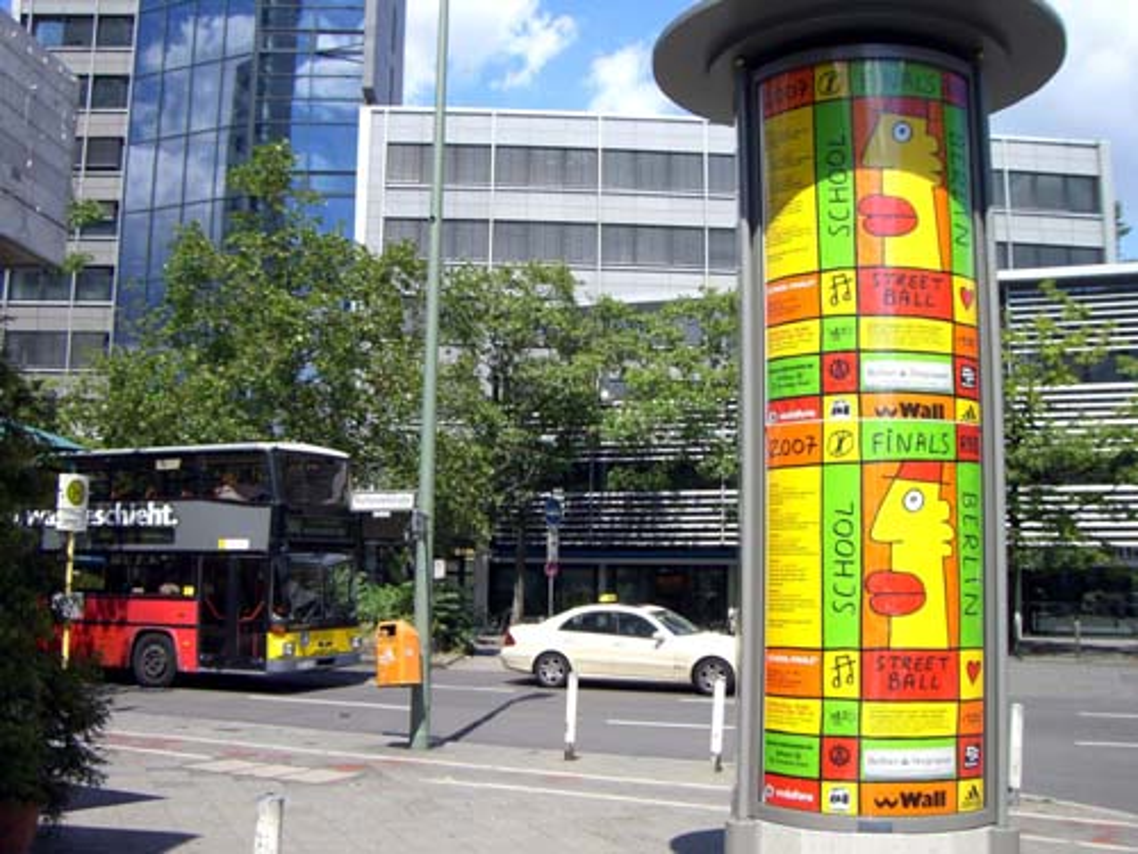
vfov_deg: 37.7
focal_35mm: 38
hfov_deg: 49.0
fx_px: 1249
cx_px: 569
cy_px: 427
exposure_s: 1/500
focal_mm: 6.2
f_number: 4.3
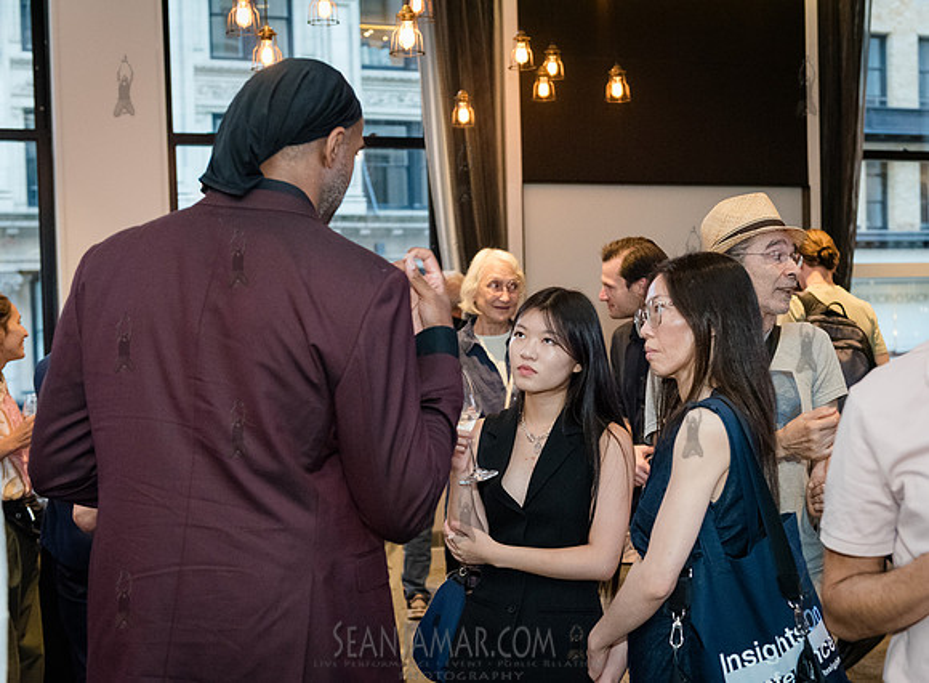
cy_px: 360
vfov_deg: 26.7
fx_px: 1438
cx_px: 539
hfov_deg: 35.7
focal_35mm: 54
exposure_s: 1/250
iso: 6400
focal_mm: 48
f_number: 3.5
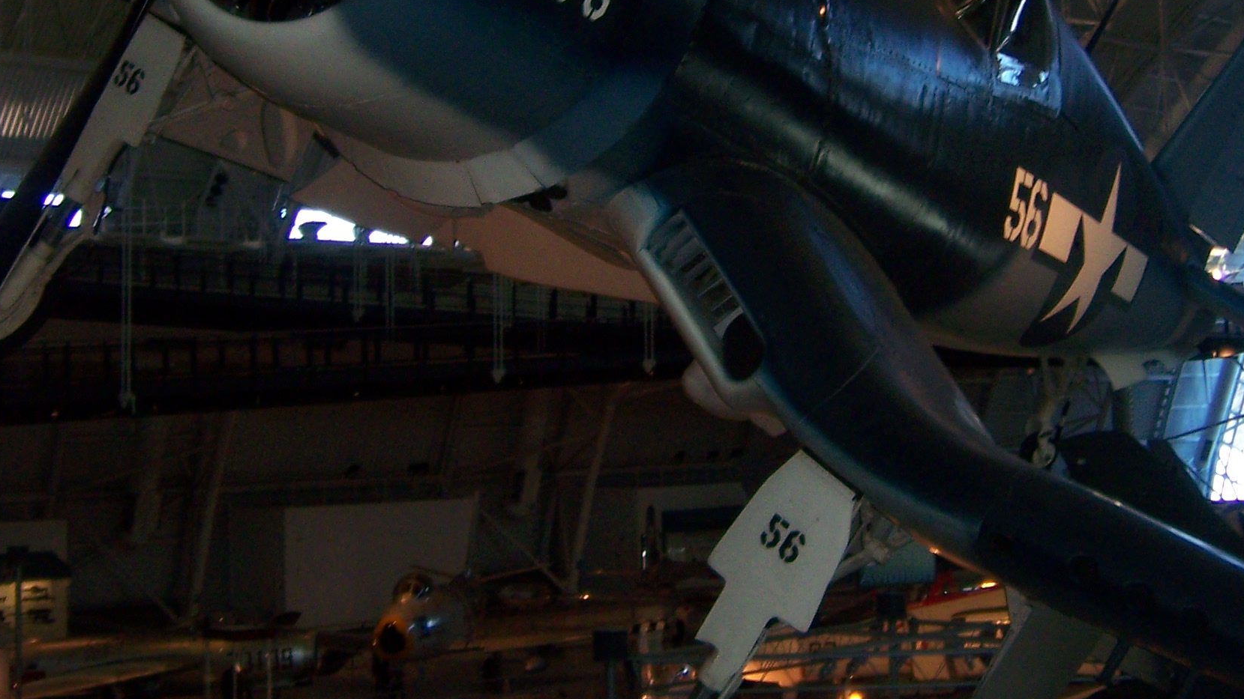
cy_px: 105
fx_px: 2210
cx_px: 692
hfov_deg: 31.4
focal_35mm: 67
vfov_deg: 17.8
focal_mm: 6
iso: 125
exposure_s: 1/60
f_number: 2.8
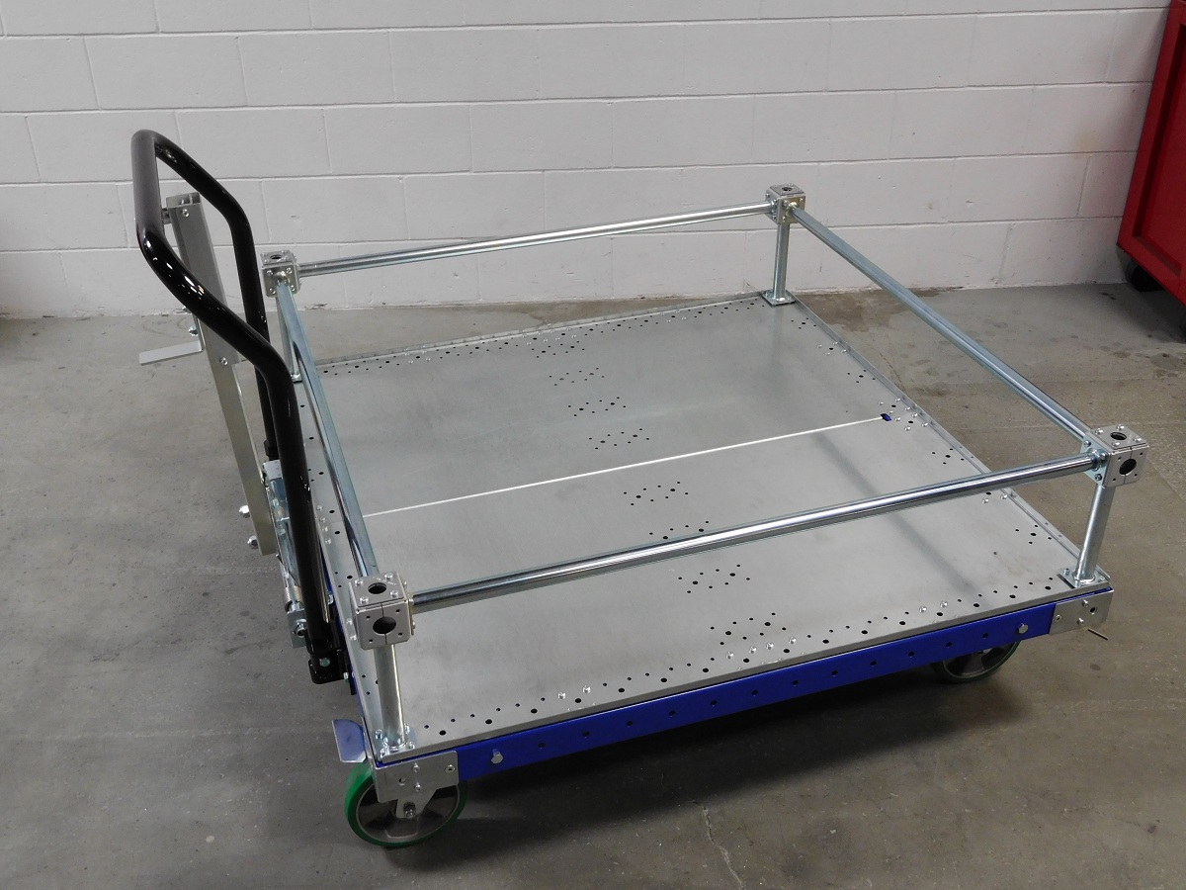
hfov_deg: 52.6
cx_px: 593
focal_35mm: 35
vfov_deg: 40.7
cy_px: 445
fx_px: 1199
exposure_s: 1/30
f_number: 3.8
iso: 280
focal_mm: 6.2
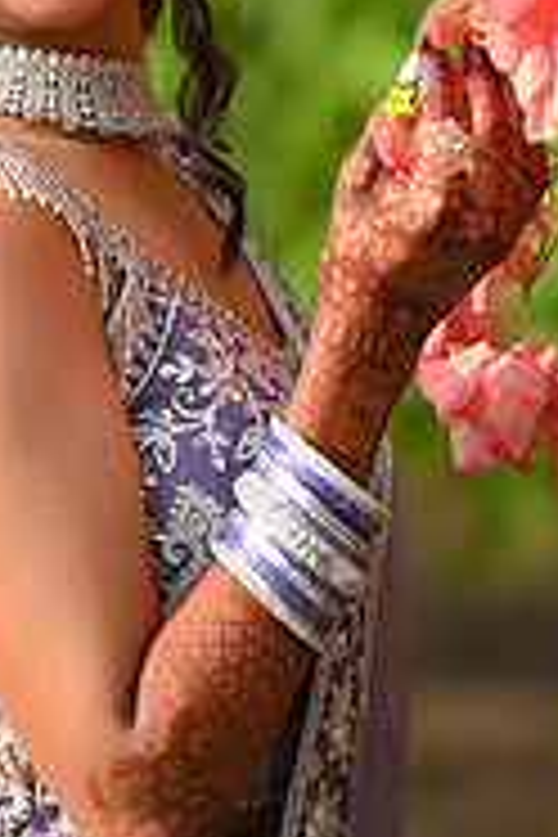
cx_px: 324
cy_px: 54
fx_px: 6161
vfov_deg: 7.7
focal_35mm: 265
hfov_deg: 5.2
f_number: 1.8
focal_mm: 85
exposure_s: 1/2000
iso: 125
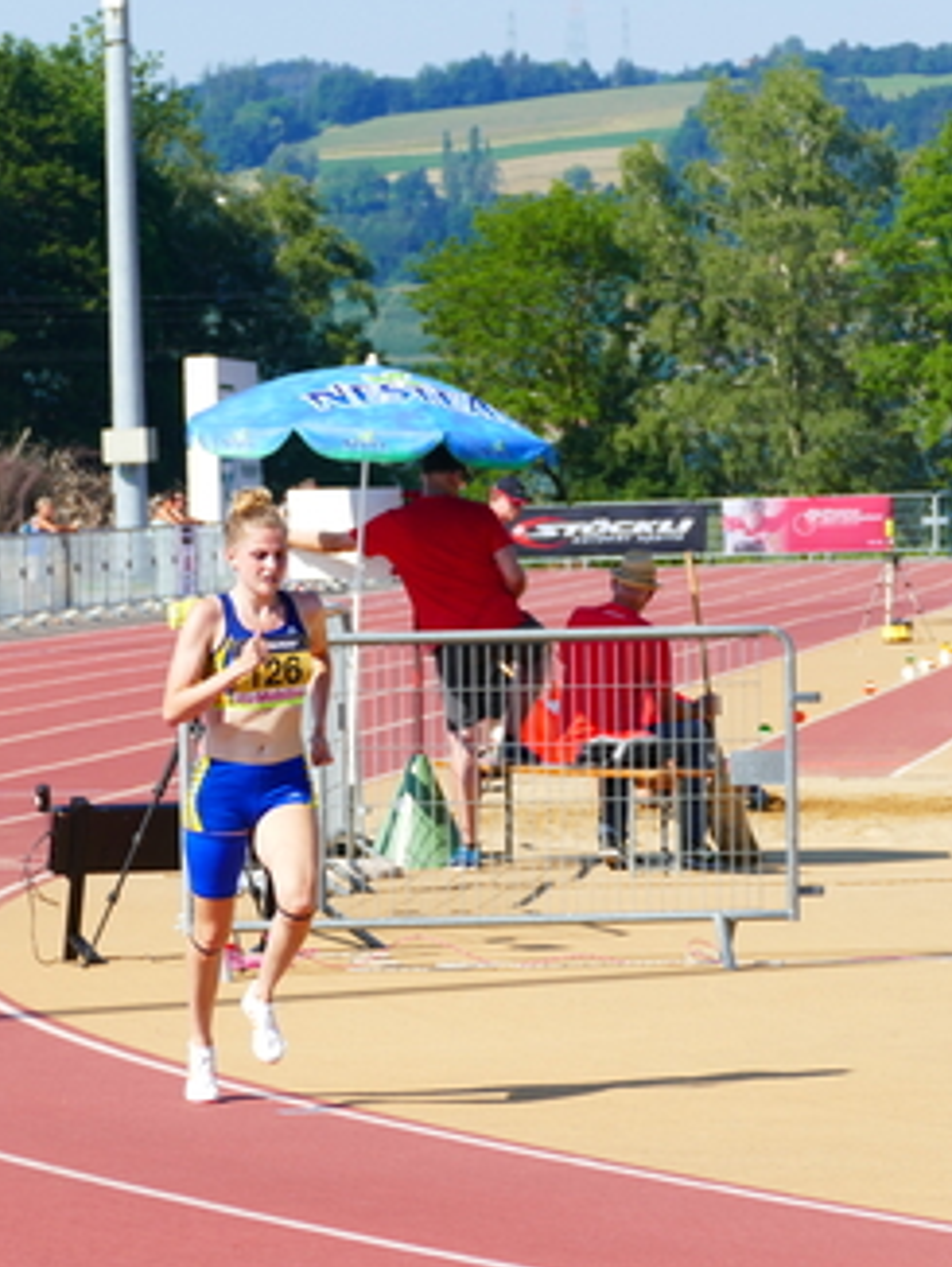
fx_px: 8972
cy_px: 684
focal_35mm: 245
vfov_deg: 8.1
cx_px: 109
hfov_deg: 6.1
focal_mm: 56.08
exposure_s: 1/800
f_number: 3.9
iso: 125
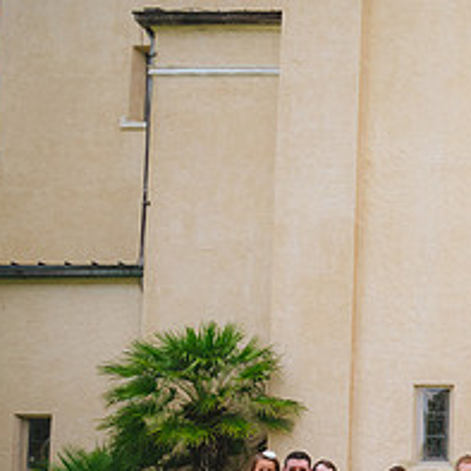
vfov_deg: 27.2
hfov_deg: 23.9
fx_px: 924
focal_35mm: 60
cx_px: 662
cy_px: 460
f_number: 2.8
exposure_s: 1/1250
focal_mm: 24
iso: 400
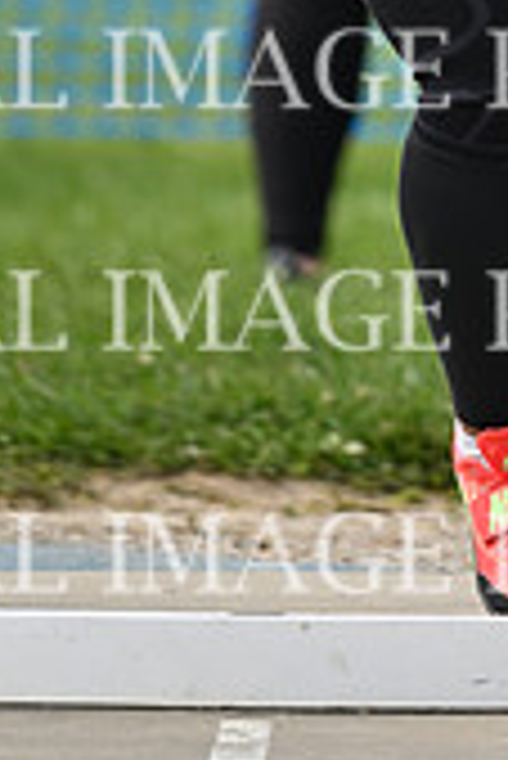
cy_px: -535
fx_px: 28958
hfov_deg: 1.0
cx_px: 456
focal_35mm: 1371
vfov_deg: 1.5
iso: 500
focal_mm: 400
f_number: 4.5
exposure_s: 1/2500
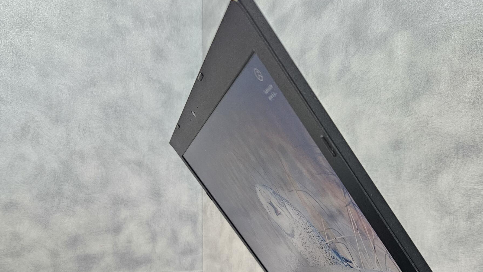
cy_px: 241
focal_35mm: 36
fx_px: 461
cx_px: 255
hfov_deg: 55.3
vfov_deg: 31.4
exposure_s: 1/100
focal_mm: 5.4
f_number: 1.8
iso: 500
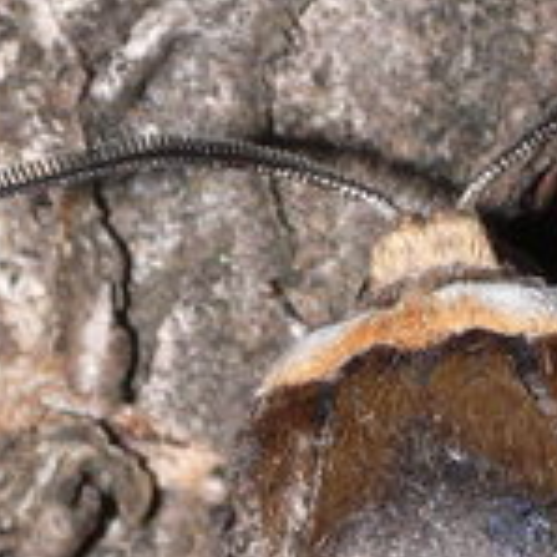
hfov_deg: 3.3
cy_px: 864
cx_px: 490
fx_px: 9594
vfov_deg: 3.3
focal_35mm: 527
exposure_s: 1/640
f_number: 11
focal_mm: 29.4
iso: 200
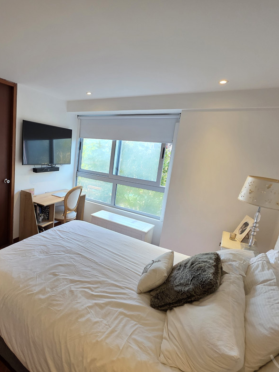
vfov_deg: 87.7
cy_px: 188
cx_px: 84
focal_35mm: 18
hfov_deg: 68.7
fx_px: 193
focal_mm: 2.2
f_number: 1.9
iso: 200
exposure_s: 1/120
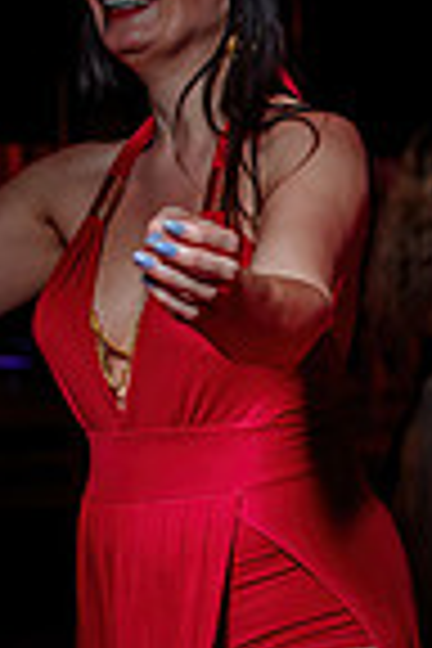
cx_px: 1048
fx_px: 1746
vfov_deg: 21.0
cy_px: 380
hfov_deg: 11.5
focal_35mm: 97
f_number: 1.8
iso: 800
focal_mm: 24
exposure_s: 1/100
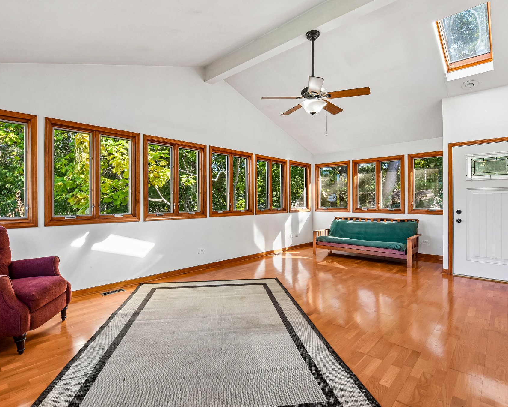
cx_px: 245
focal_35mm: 17
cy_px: 204
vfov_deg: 77.0
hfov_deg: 89.6
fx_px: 256
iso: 500
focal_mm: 10
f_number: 8
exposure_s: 1/60
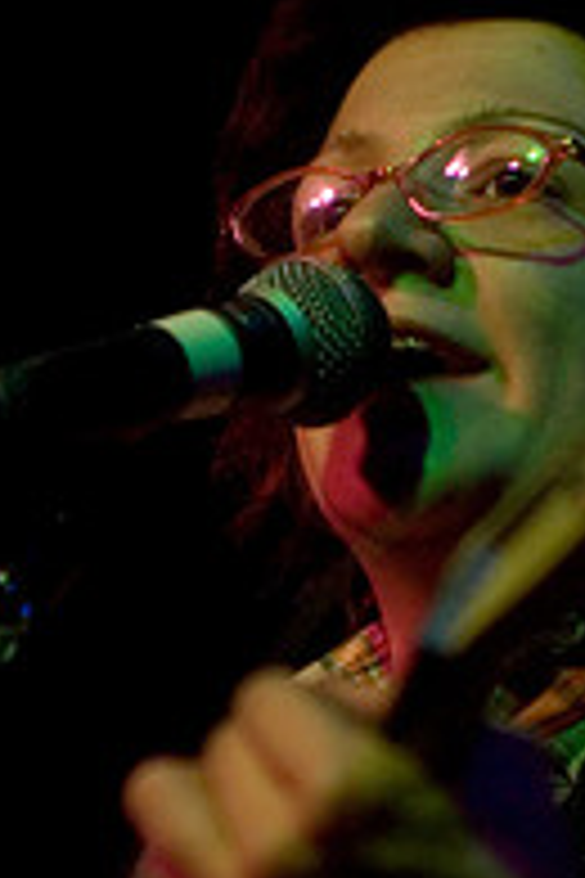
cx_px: 376
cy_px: 783
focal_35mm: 242
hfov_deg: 5.7
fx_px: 5898
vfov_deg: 8.5
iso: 800
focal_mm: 70
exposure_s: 1/40
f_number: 2.8
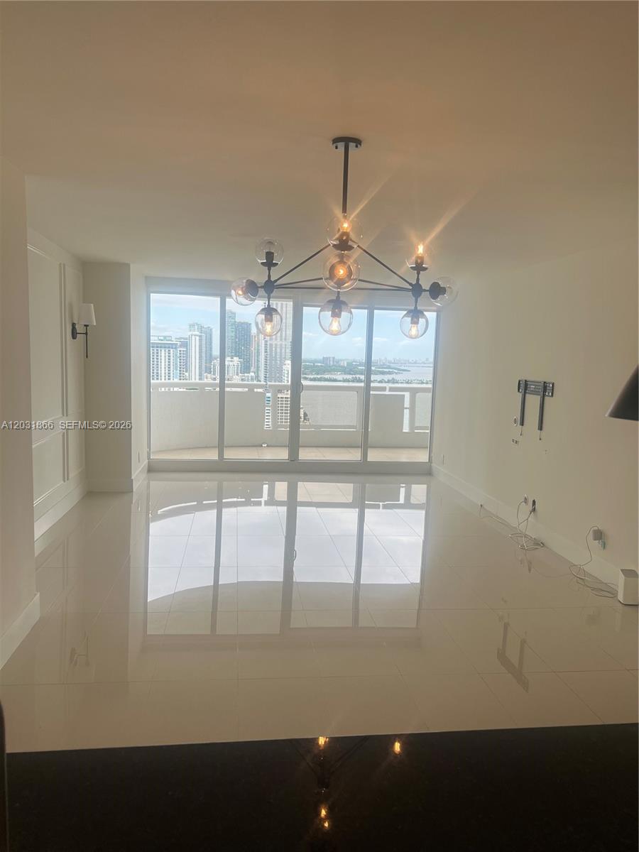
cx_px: 320
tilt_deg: -5.6
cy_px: 426
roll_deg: -1.5
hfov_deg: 53.1
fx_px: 640
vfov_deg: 67.3
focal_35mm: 26
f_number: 1.5
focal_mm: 5.7
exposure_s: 1/1171
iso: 50
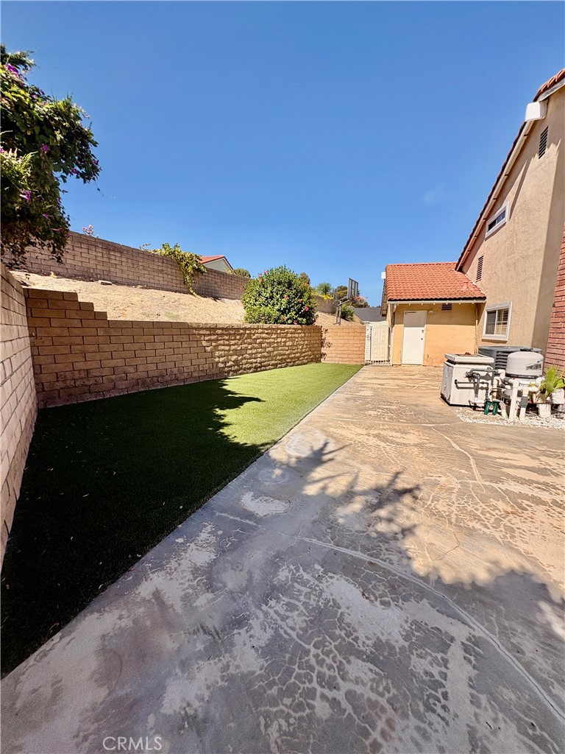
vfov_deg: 102.1
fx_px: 305
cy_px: 377
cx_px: 282
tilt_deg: -7.9
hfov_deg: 85.7
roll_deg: -0.1
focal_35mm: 14
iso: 40
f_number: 2.2
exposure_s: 1/1927
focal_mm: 2.22
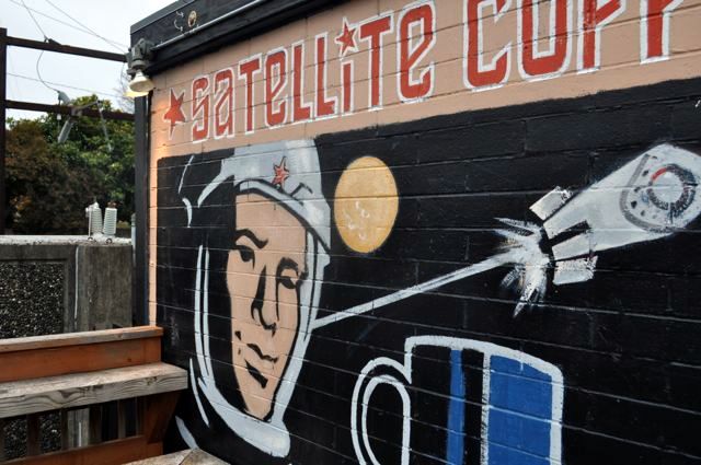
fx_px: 700
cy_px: 232
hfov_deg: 53.2
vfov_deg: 36.8
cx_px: 350
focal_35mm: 36
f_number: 5.6
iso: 200
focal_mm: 24
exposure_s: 1/125
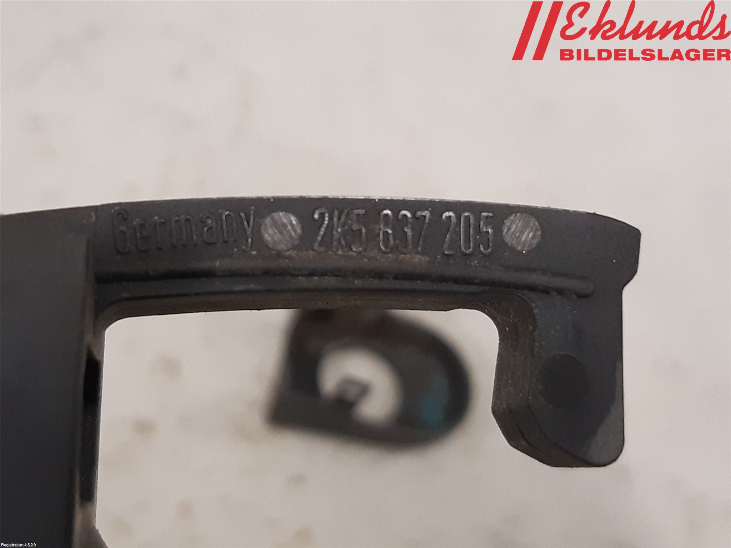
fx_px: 549
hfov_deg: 67.3
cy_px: 274
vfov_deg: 53.1
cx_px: 366
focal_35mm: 26
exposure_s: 1/50
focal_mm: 3.93
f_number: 1.7
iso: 250
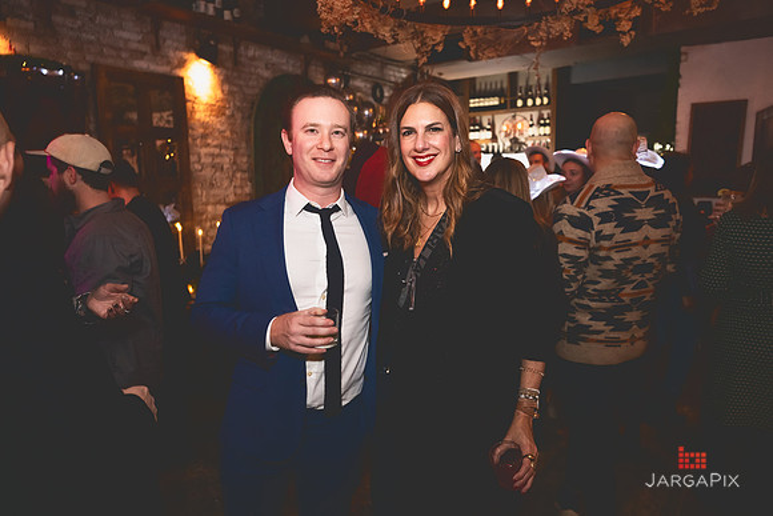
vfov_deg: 51.7
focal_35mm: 25
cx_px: 386
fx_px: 532
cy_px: 258
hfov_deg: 72.0
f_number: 3.2
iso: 3200
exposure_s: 1/80
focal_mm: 24
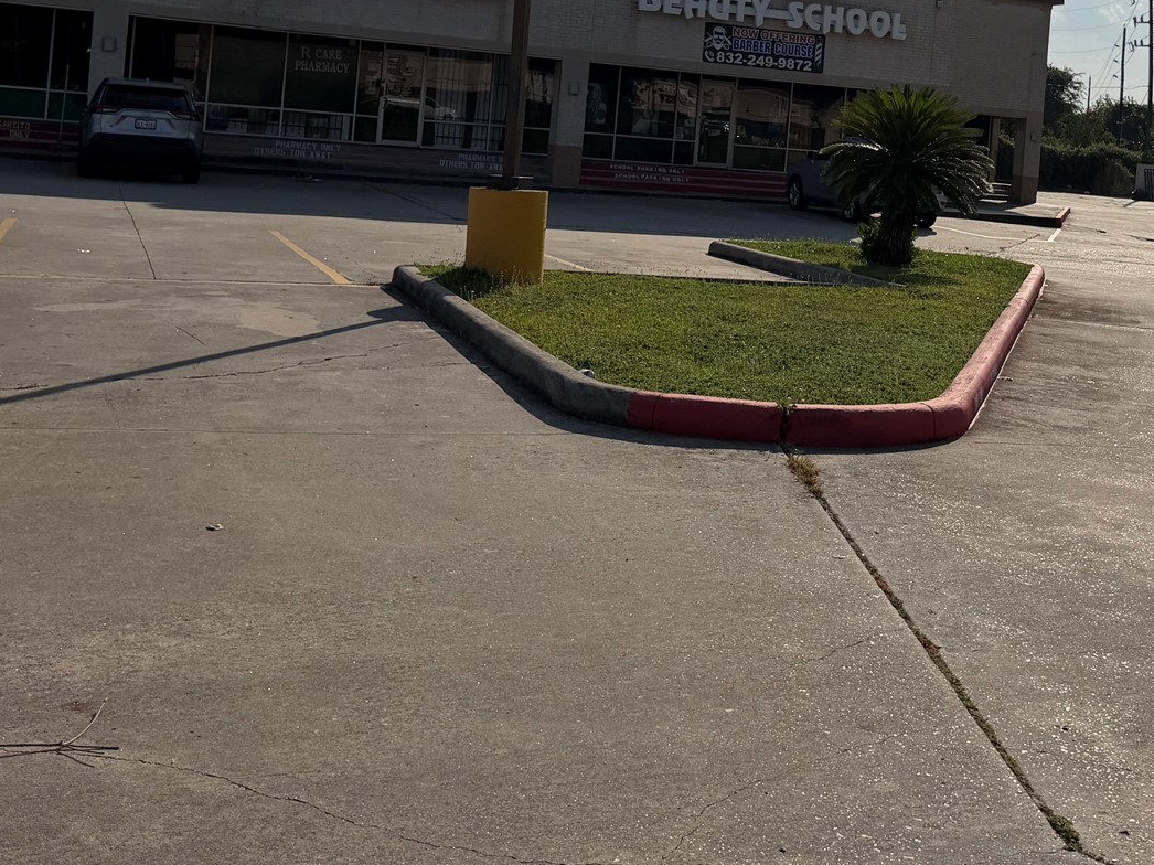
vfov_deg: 29.9
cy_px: 130
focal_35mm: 47
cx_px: 773
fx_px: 1566
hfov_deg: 39.9
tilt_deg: -0.8
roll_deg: -4.6
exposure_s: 1/22727
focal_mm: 6.76
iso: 100
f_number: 1.78
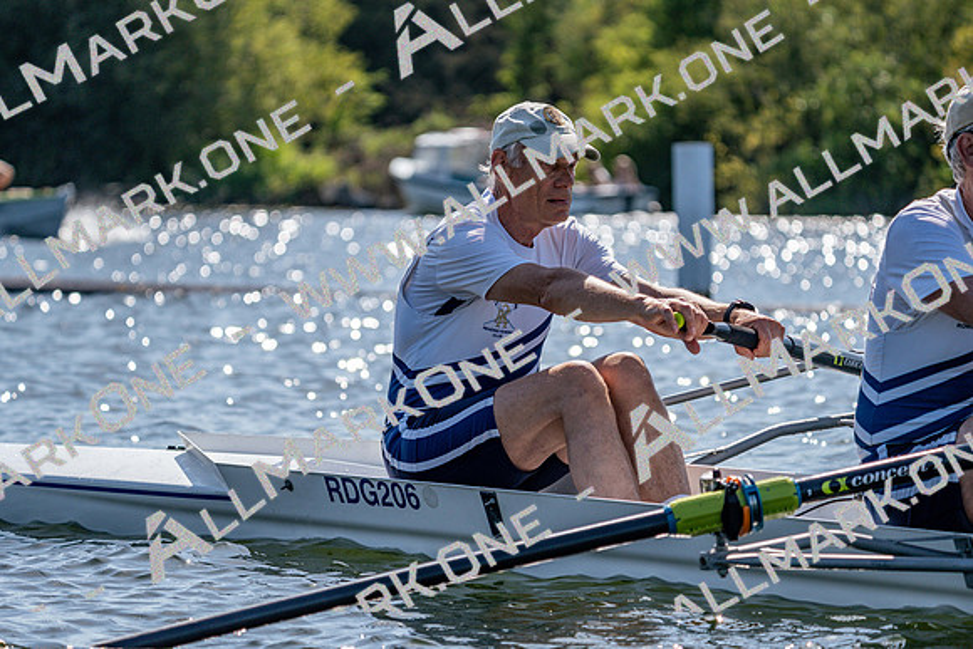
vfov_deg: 6.9
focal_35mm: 200
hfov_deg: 10.3
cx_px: 486
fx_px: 5407
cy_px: 324
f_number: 5.6
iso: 200
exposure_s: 1/2000
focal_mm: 200
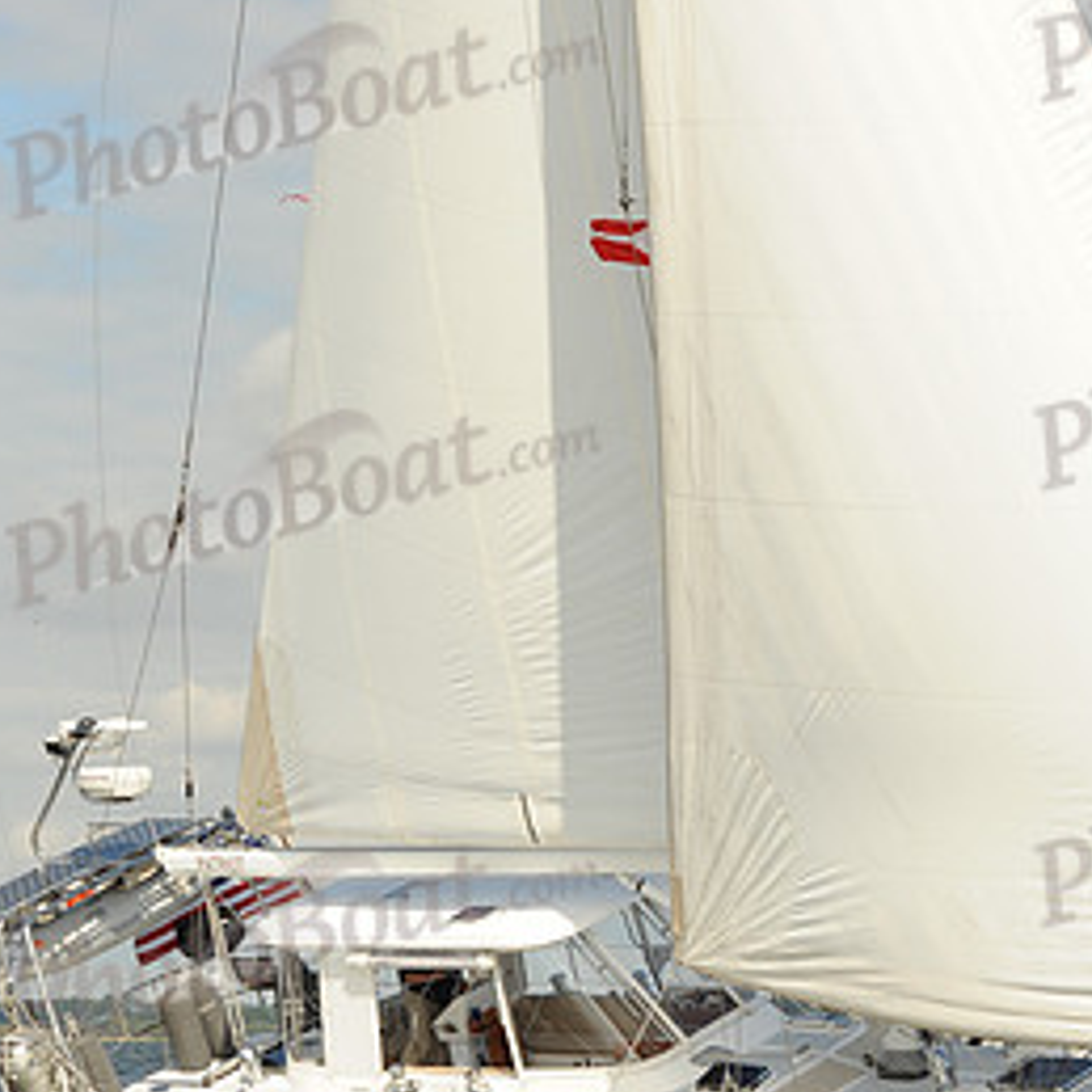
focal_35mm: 156
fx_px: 5568
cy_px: 658
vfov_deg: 11.2
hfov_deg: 11.2
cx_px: 818
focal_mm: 82
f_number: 9
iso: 250
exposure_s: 1/800
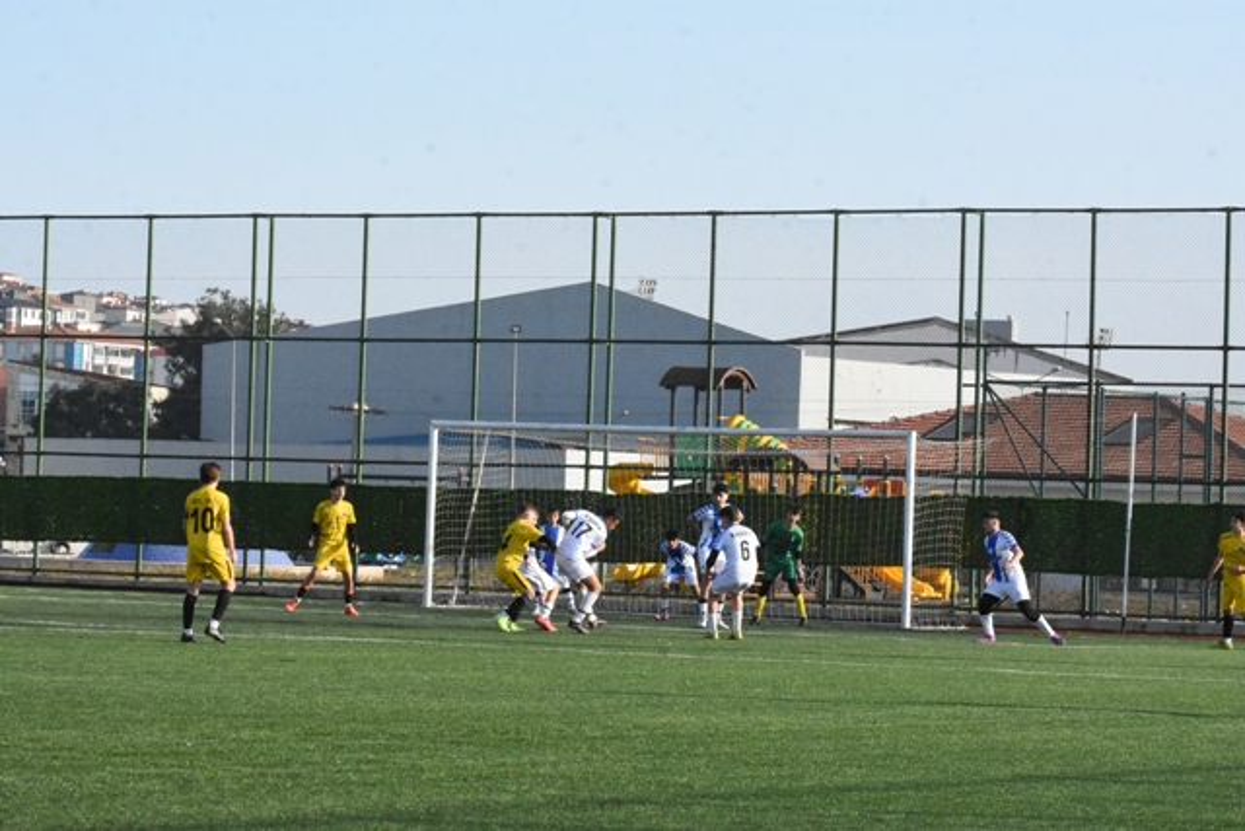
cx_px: 622
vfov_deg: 9.6
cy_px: 416
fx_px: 4929
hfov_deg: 14.4
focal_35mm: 142
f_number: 16
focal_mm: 95
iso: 8000
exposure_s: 1/4000
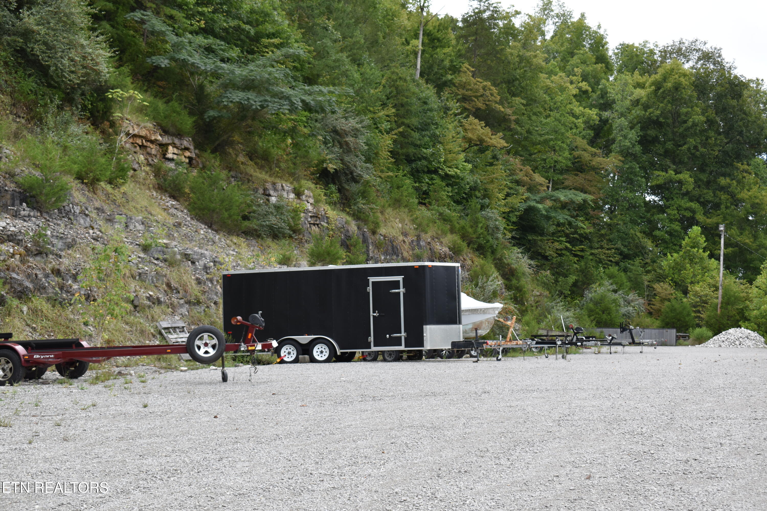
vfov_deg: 23.8
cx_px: 384
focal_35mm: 57
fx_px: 1214
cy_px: 256
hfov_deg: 35.1
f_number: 6.3
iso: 200
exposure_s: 1/250
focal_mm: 38
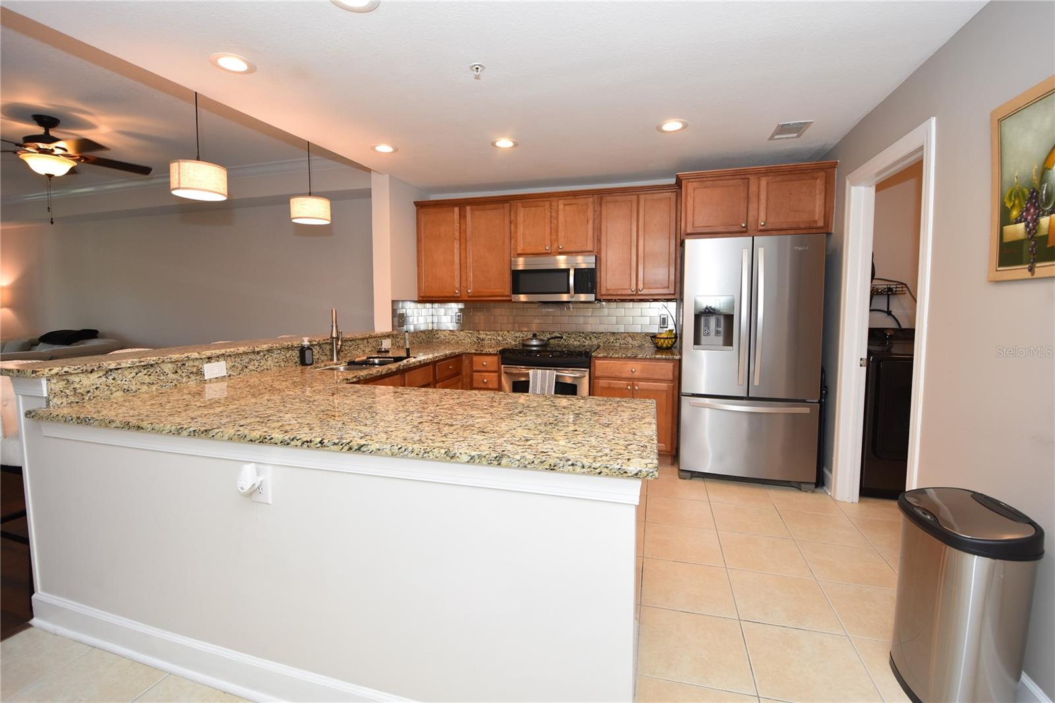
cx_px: 528
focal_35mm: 15
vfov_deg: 77.3
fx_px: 439
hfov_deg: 100.4
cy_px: 352
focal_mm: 10
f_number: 4
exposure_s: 1/60
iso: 400
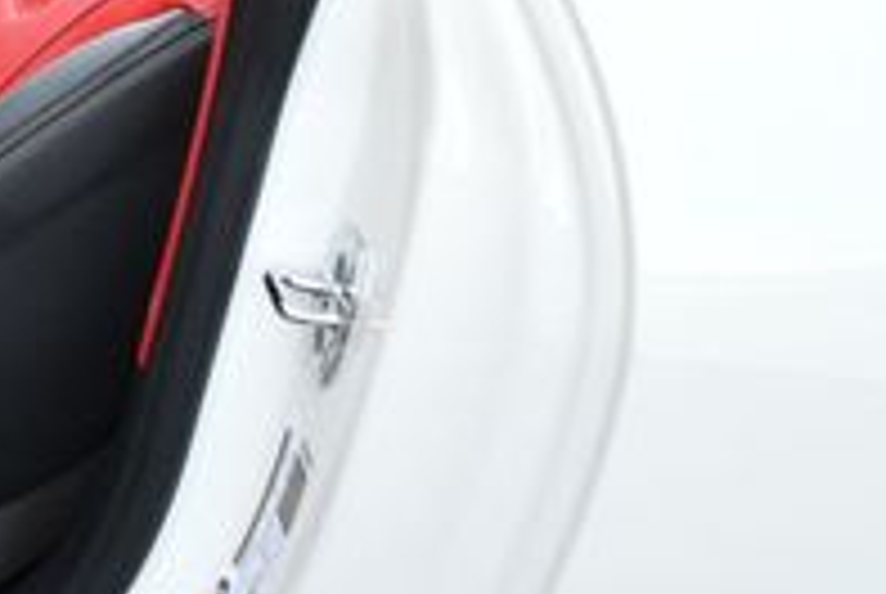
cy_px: 9
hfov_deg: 15.7
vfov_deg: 11.6
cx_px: -540
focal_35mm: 117
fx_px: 2884
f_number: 3.5
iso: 400
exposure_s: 1/250
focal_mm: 18
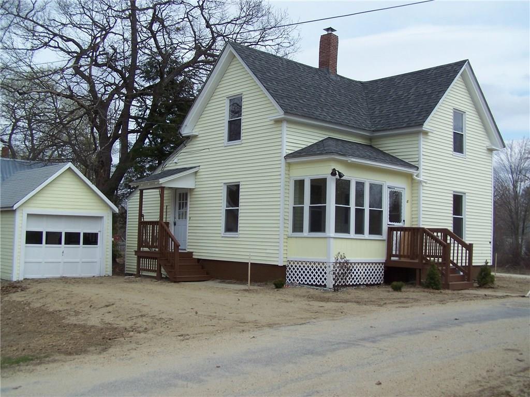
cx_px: 265
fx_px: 582
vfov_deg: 37.7
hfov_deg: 49.0
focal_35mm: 38
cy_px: 198
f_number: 4
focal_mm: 6.3
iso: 80
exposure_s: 1/1000
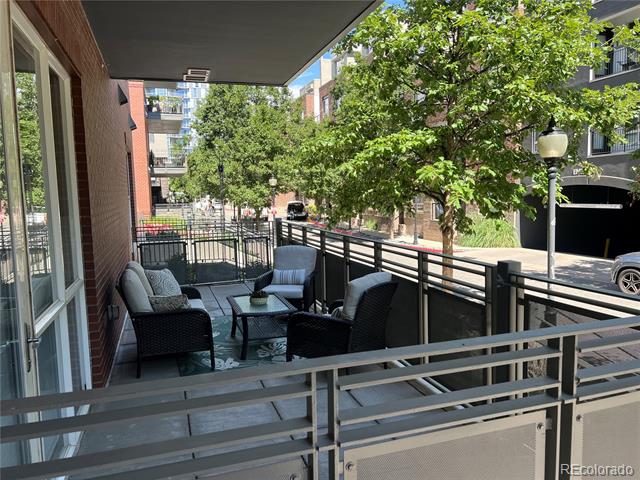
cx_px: 320
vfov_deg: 53.1
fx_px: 481
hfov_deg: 67.3
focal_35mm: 26
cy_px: 240
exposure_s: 1/700
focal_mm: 5.7
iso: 50
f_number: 1.5
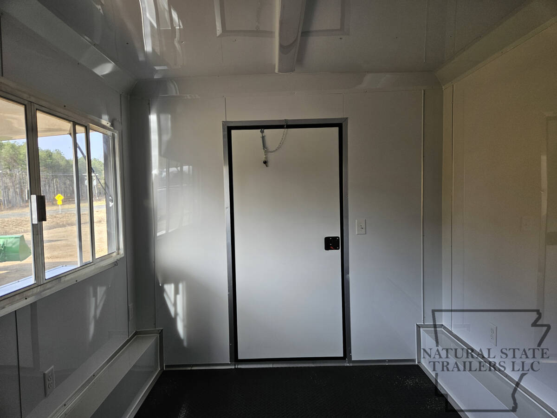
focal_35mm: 23
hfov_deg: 73.9
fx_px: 370
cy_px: 209
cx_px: 278
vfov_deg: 58.9
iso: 125
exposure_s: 1/359
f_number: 1.8
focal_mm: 5.4
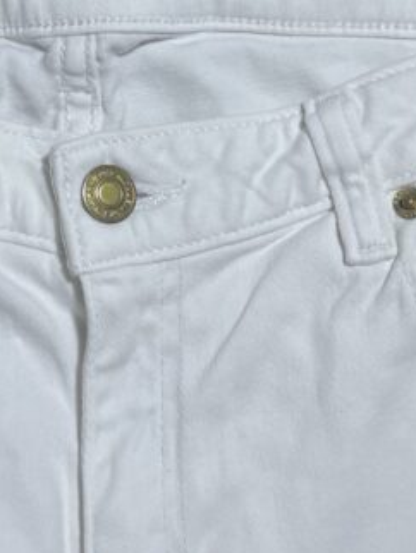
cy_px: 154
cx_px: 95
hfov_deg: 32.9
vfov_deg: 42.8
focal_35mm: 43
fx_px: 688
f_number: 1.6
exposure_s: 1/112
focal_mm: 4.2
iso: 32
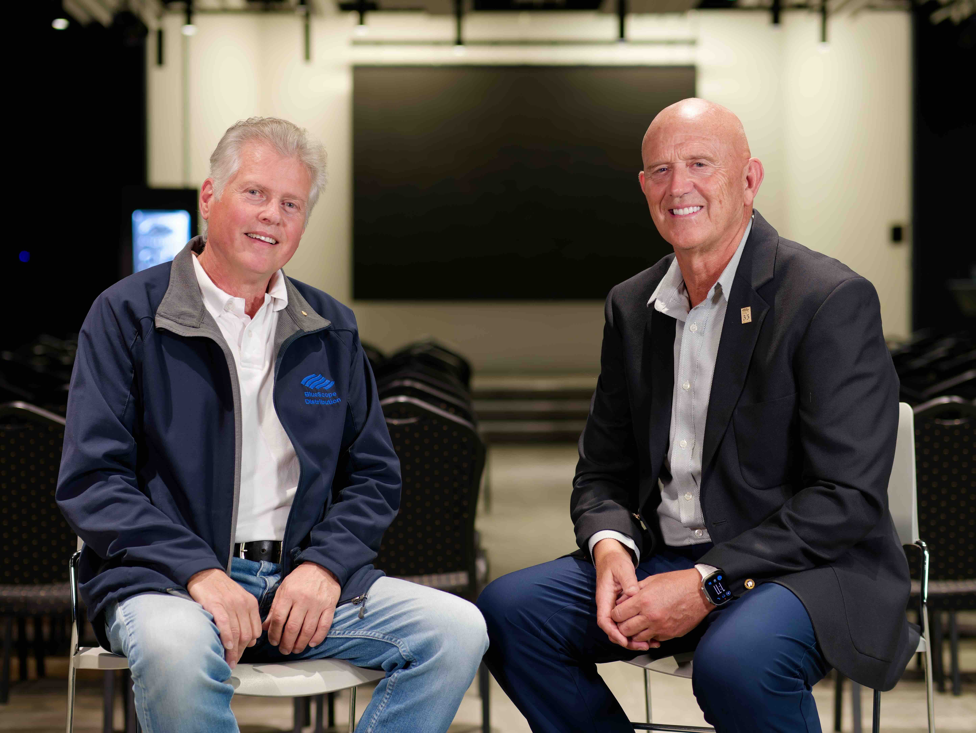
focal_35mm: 86
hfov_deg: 22.7
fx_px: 2426
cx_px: 488
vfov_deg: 17.2
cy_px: 366
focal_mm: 43
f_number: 1.8
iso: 200
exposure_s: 1/40
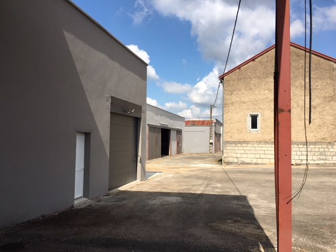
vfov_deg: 48.2
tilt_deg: +4.4
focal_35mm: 29
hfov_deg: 61.7
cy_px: 126
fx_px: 281
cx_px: 168
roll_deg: -0.1
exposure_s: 1/1709
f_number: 2.2
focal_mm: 4.15
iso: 25
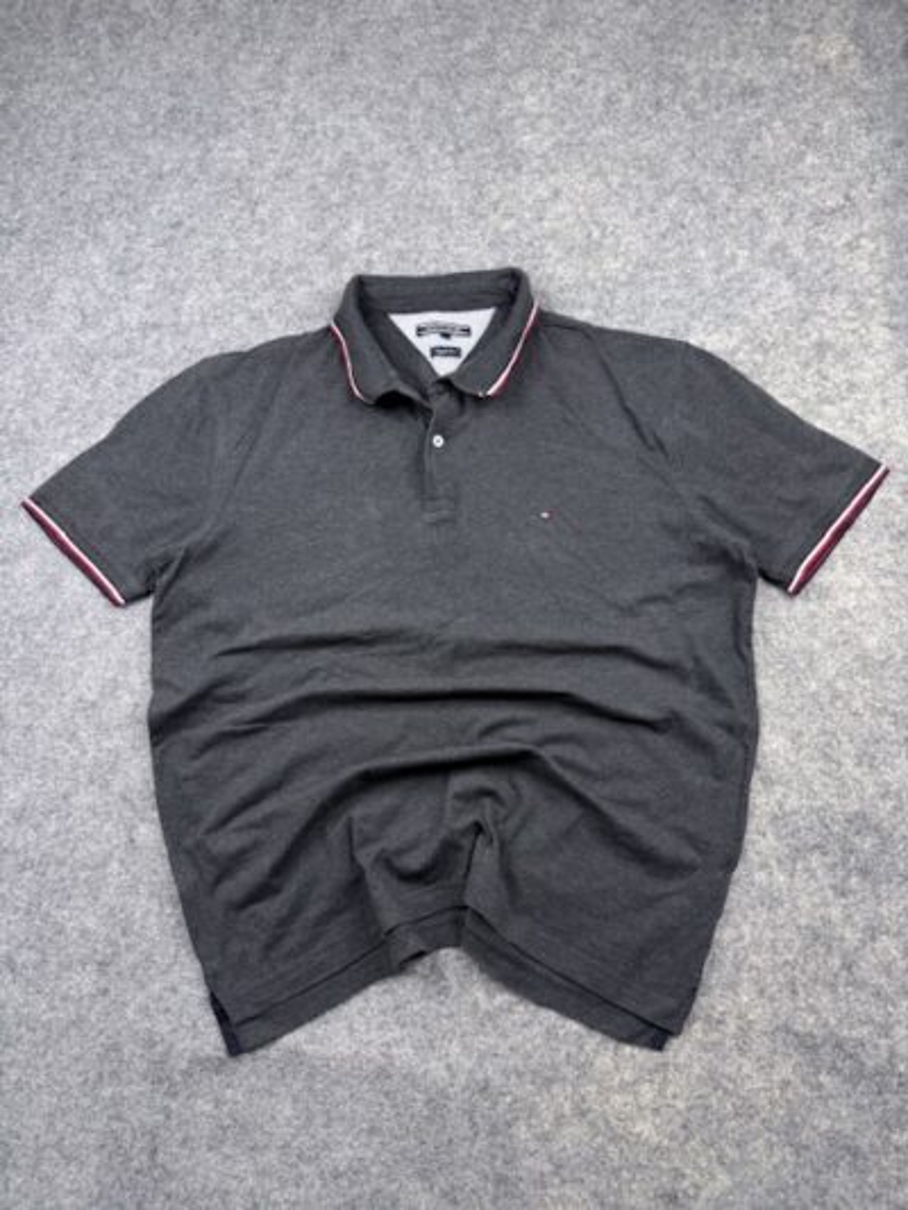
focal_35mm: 24
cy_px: 605
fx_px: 839
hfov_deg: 56.8
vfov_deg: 71.6
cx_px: 454
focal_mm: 6.76
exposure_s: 1/121
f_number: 1.78
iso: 80
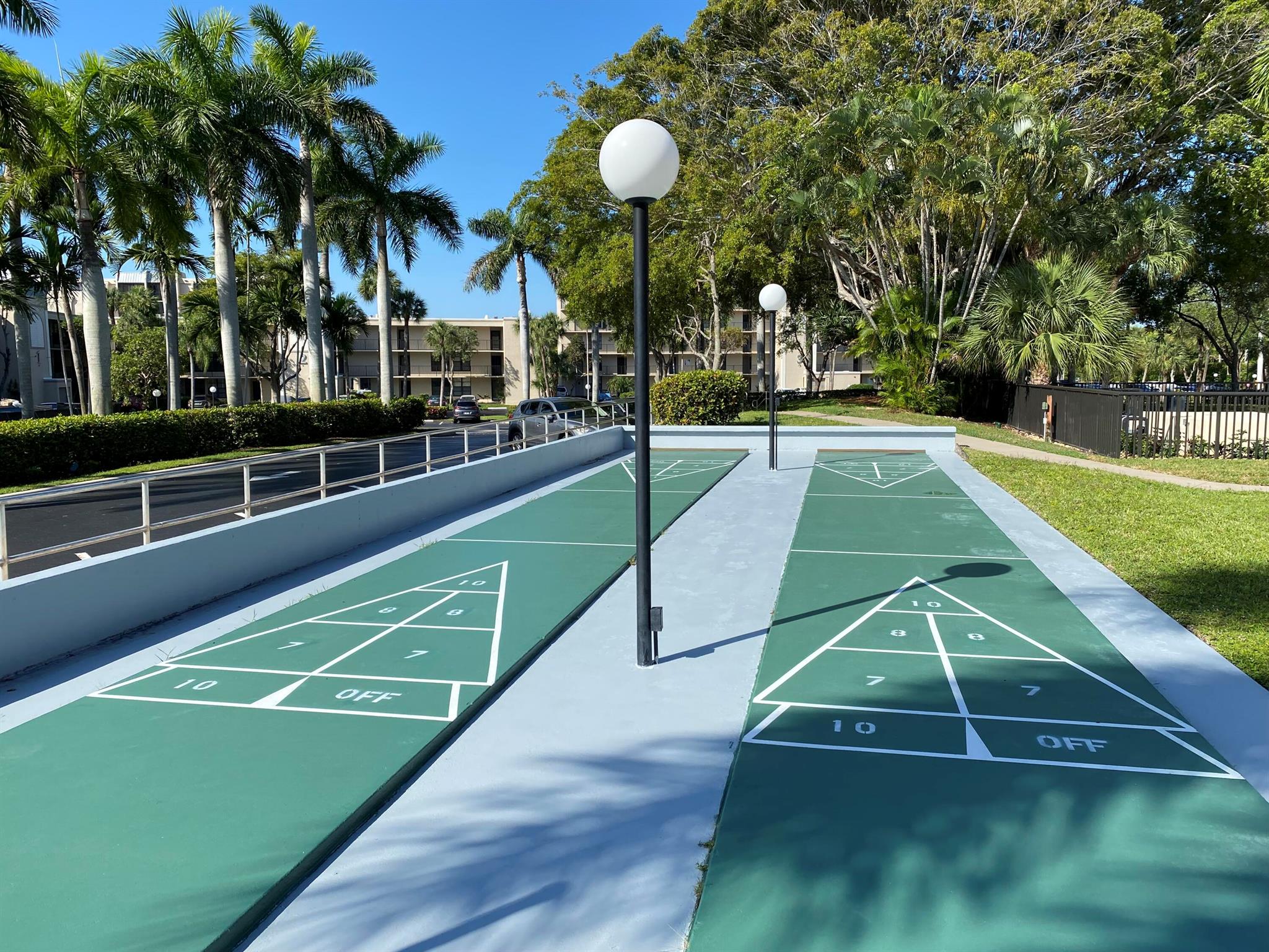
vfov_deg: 53.1
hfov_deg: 67.3
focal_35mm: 26
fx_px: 953
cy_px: 476
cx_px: 634
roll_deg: -0.6
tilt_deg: -6.1
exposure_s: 1/2358
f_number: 1.8
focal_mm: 4.25
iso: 32
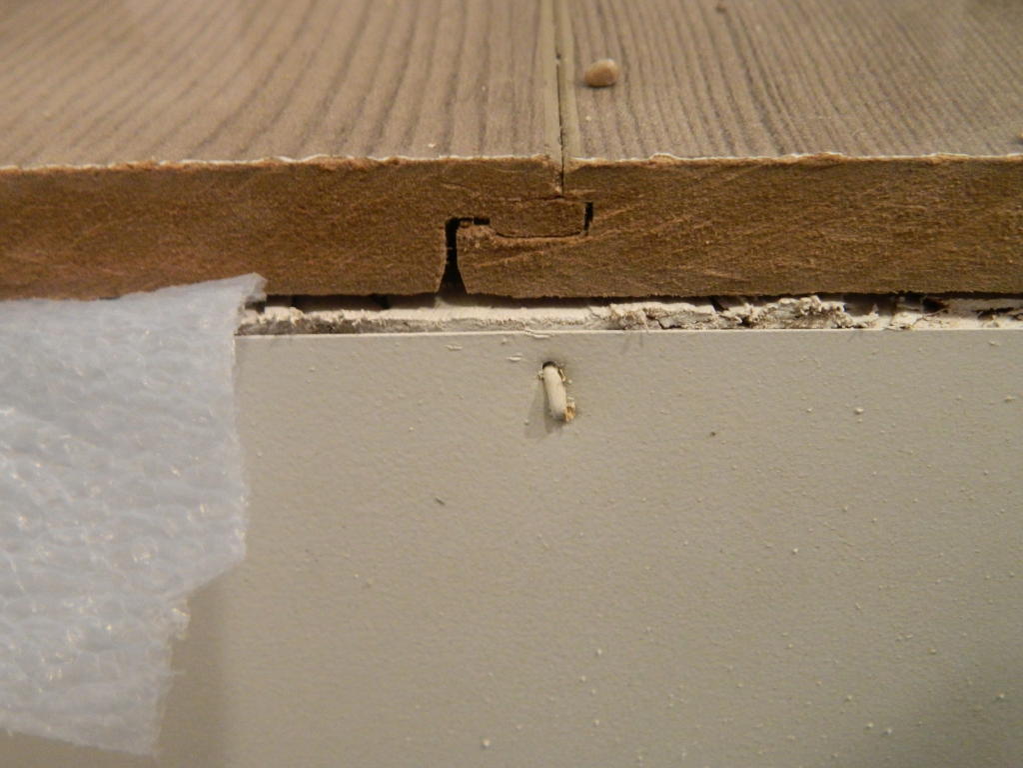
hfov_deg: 45.8
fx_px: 1212
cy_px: 384
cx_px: 512
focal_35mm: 41
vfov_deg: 35.1
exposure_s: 1/5
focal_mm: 7.3
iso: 400
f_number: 3.5
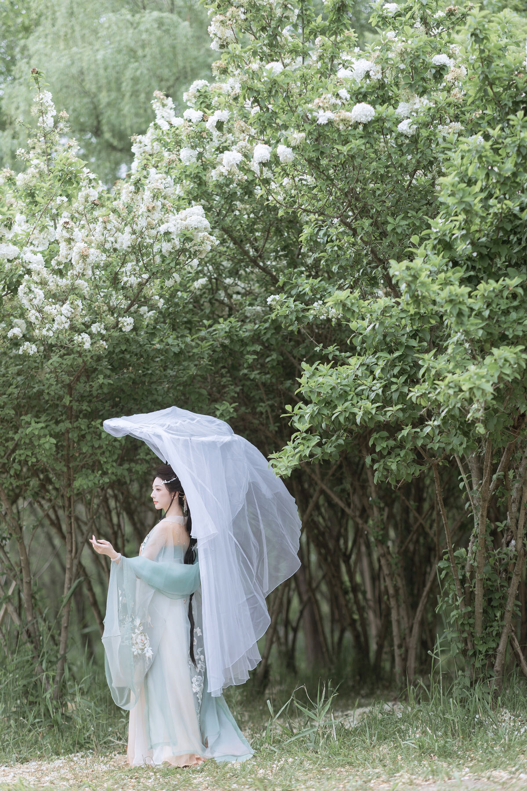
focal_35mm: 85
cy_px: 396
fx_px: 1866
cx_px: 264
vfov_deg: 23.9
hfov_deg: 16.1
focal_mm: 85
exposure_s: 1/1250
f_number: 2
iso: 160
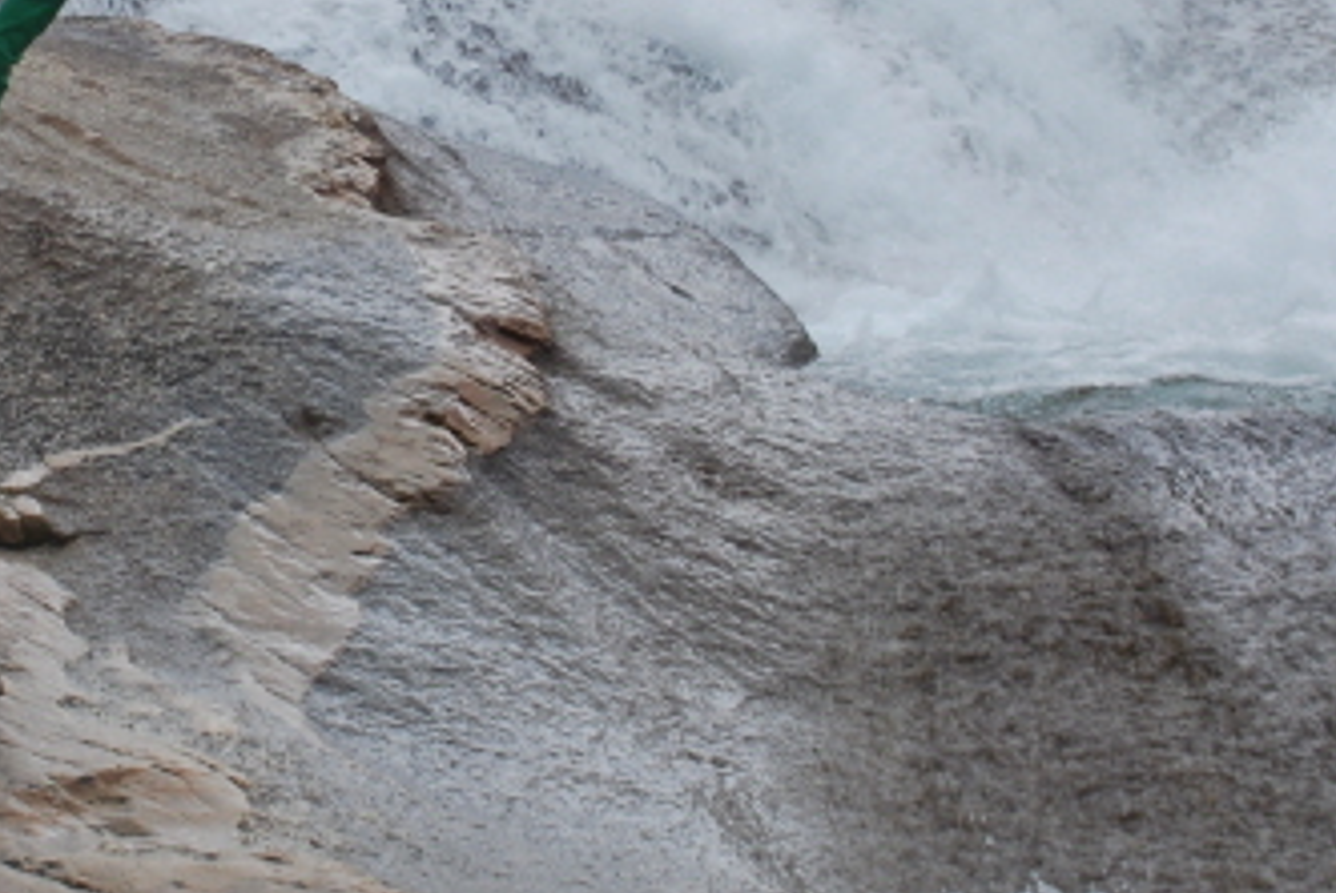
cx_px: 370
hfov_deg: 17.8
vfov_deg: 11.9
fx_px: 4234
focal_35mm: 114
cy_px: -4
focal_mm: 28
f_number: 7.1
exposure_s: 1/200
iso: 100
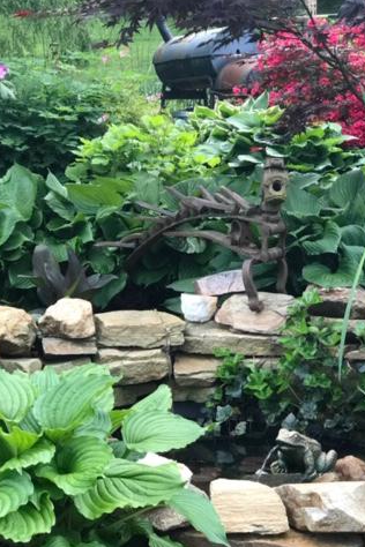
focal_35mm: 80
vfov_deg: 25.4
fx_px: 1217
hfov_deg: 17.0
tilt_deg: -8.3
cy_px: 274
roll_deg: +0.9
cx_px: 231
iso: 64
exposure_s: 1/60
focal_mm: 6.6
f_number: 2.8
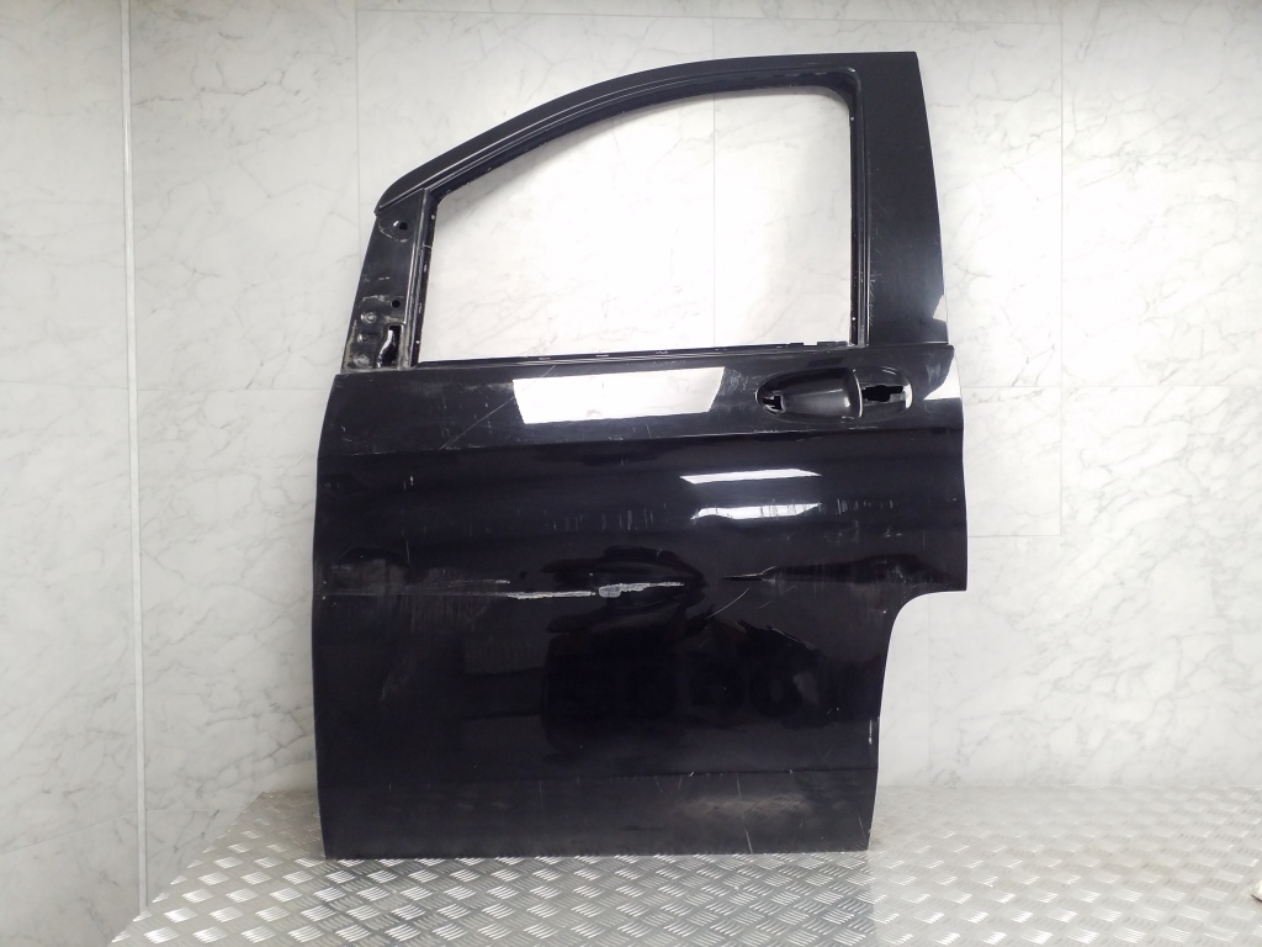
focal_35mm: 27
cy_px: 474
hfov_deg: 65.3
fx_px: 984
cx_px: 631
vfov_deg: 51.4
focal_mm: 3.6
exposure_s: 1/50
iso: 160
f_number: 1.9
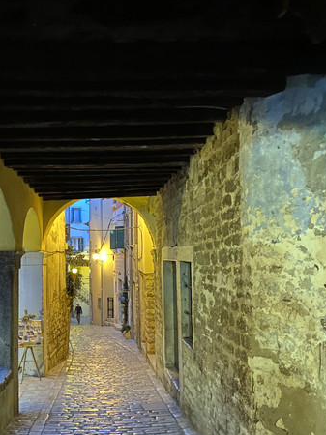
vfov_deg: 50.0
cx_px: 107
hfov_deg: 38.2
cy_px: 244
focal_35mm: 37
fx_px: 465
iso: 500
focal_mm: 4.25
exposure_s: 1/10
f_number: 1.8
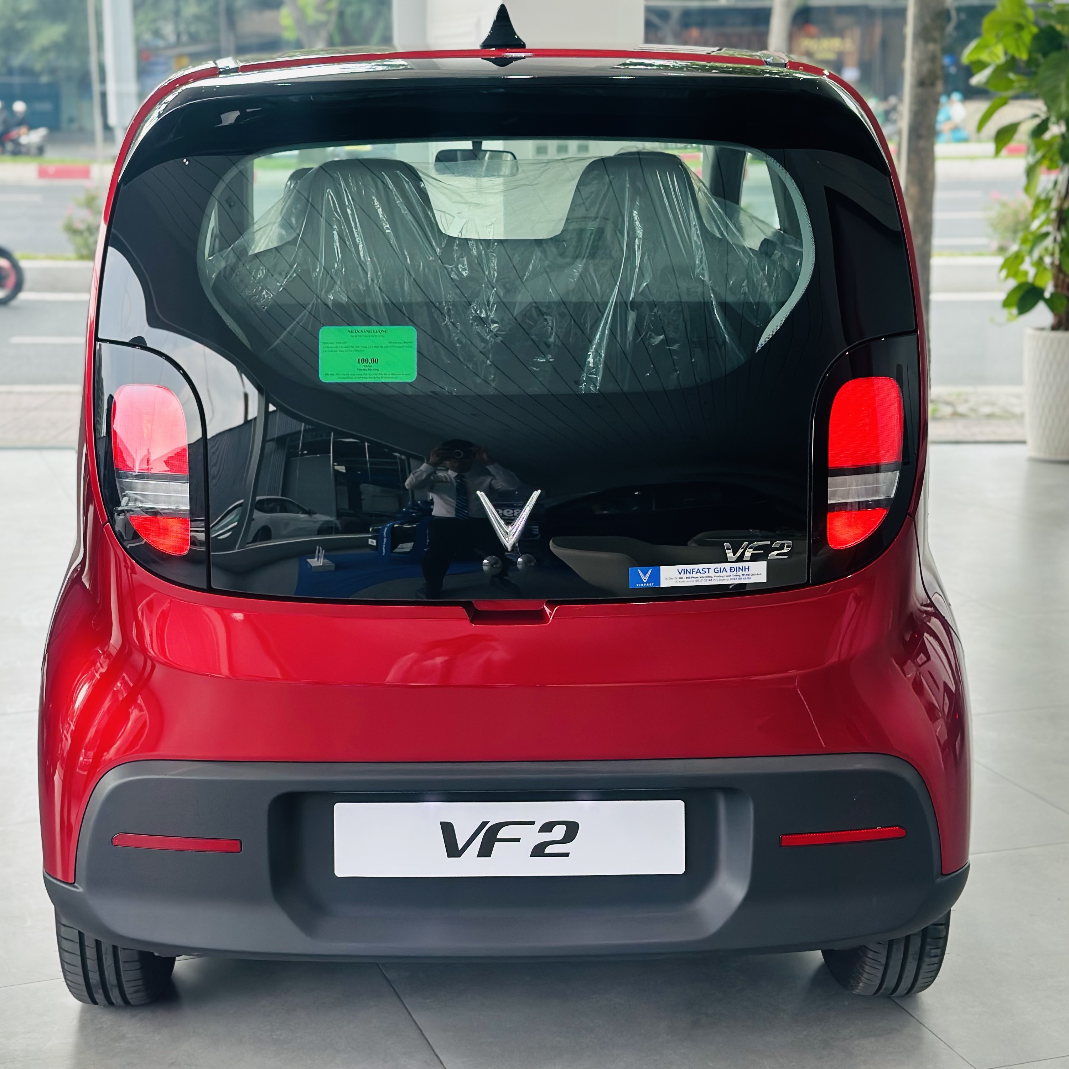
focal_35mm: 57
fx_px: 1992
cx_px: 460
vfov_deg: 30.0
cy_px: 534
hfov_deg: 30.0
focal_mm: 6.86
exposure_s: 1/419
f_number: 1.78
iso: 80
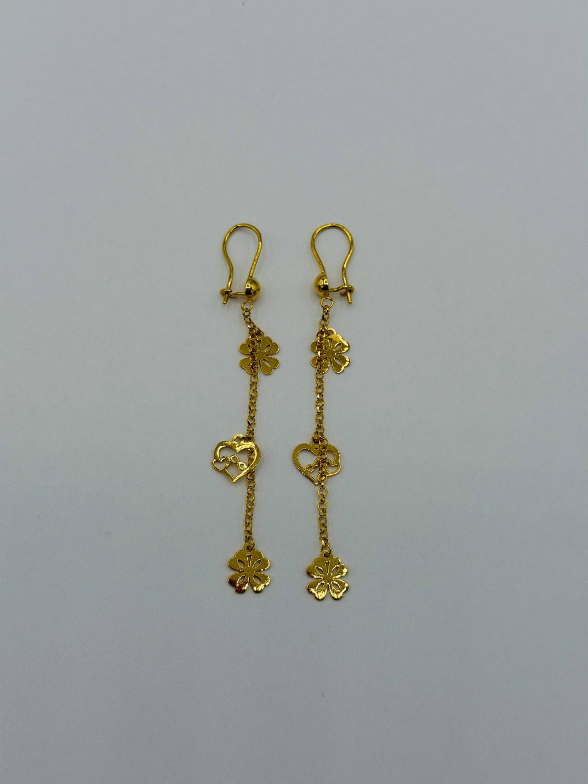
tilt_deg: -75.7
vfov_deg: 39.7
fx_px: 1087
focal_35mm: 48
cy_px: 392
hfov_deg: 30.3
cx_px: 294
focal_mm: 6.76
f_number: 1.78
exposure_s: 1/5208
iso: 64
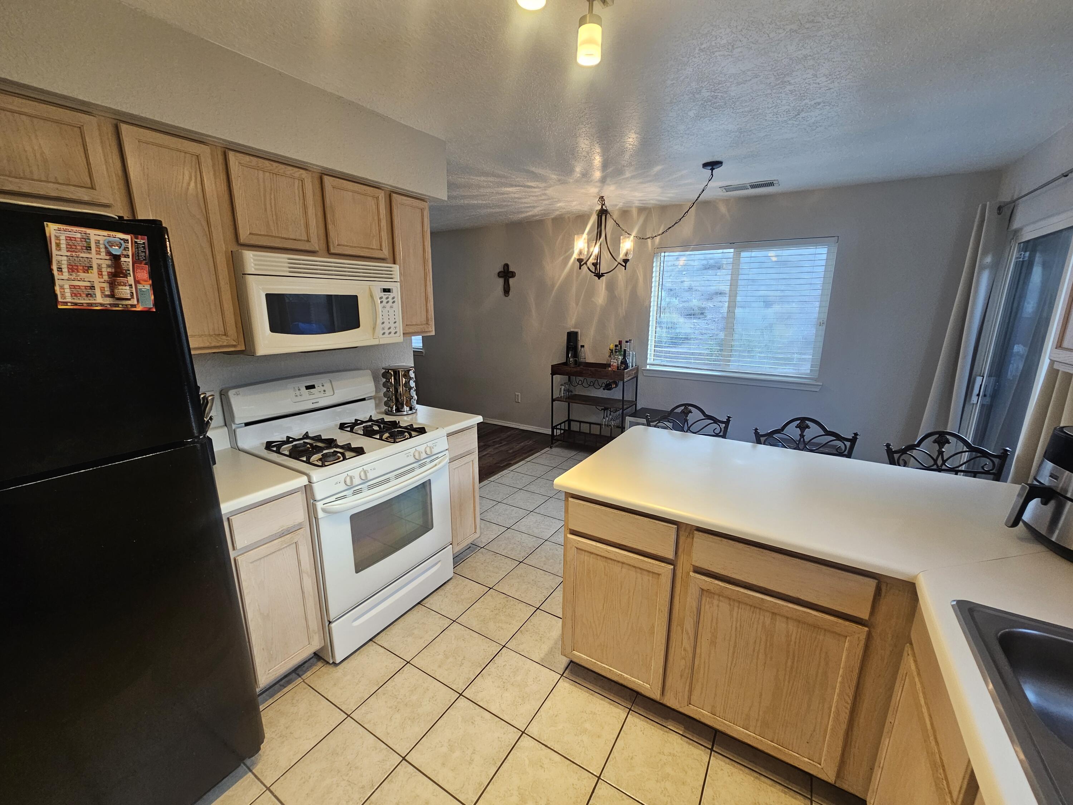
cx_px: 536
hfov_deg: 106.2
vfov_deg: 89.9
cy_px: 402
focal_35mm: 13
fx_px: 403
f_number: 2.2
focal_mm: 2.2
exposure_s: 1/60
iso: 125
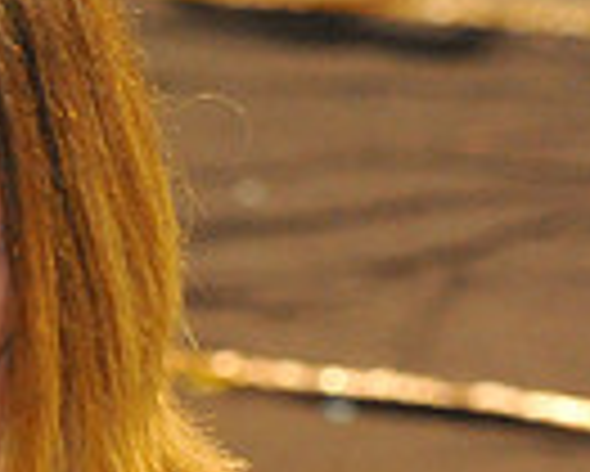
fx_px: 7602
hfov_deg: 4.4
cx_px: -495
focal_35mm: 435
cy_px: 445
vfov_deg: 3.6
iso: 6400
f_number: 6.3
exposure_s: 1/160
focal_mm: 105
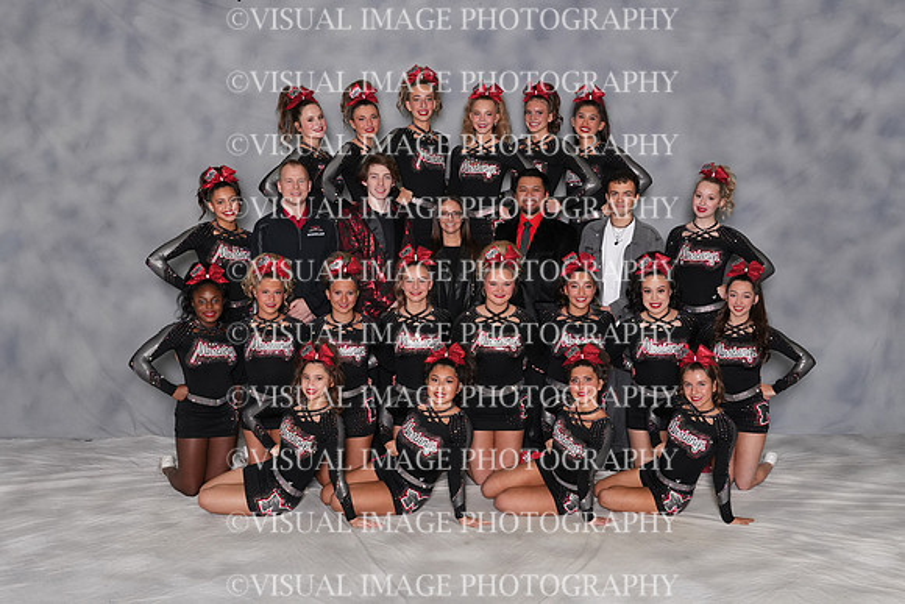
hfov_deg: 42.3
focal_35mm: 46
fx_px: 1169
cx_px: 452
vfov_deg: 29.0
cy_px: 302
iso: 800
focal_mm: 31
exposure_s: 1/80
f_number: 8
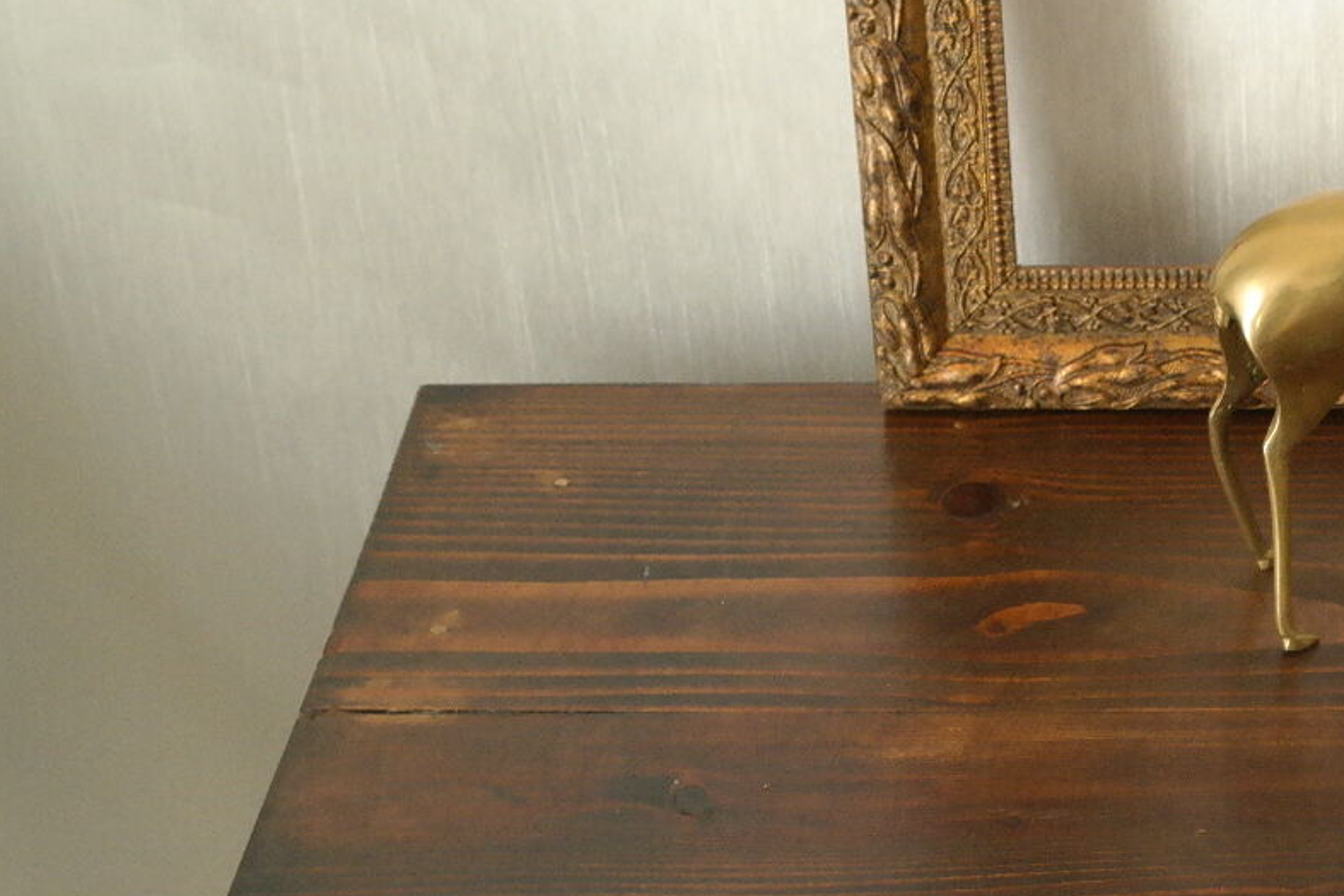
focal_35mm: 101
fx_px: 3771
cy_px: 795
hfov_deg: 19.4
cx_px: 1441
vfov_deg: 13.4
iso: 1600
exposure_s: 1/30
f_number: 5.6
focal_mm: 30
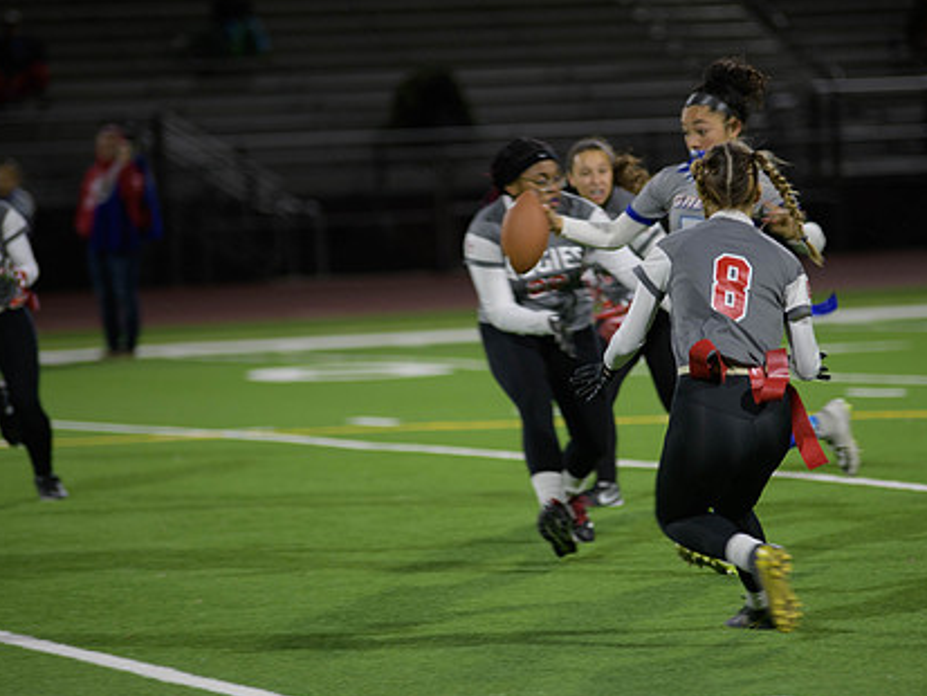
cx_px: 566
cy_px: 338
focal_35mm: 243
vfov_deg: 6.1
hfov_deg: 8.1
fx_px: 6509
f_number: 2.8
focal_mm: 180
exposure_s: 1/200
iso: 720
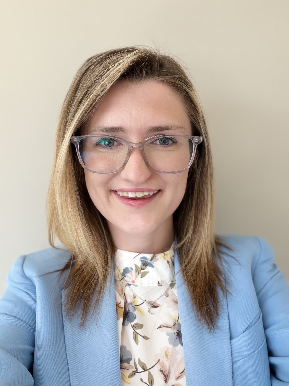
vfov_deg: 60.0
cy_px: 193
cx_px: 144
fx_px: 334
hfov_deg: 46.8
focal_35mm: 30
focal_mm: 2.71
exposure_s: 1/120
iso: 64
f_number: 1.9
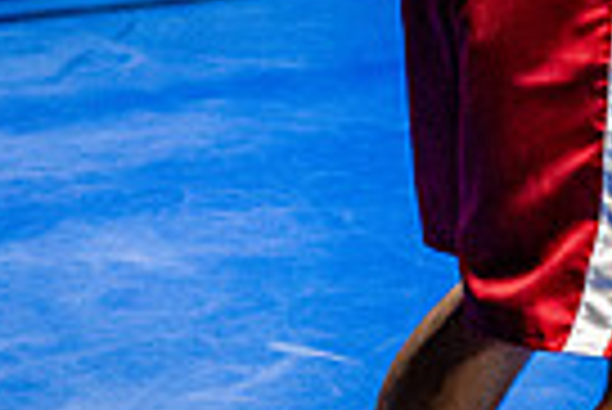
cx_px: 846
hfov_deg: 9.1
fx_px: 3778
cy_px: -313
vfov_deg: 6.1
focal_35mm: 222
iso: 5000
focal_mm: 35
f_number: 2.8
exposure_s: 1/800
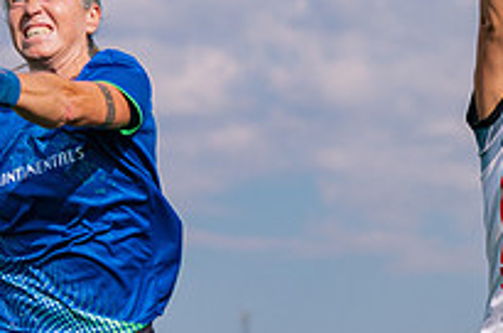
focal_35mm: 207
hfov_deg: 9.7
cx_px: 689
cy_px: 244
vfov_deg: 6.6
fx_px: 2888
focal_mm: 73
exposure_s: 1/10000
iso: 500
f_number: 2.8
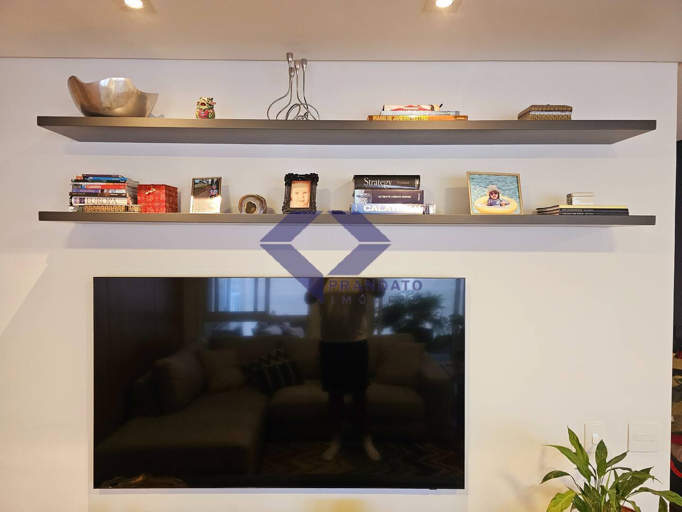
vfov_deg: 58.9
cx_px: 341
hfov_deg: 73.9
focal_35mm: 23
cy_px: 256
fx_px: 453
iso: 500
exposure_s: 1/120
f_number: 1.7
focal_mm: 6.3
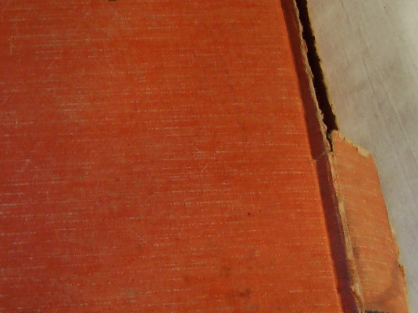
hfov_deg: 23.1
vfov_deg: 17.7
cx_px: 61
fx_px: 1002
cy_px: 115
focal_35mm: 83
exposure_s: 1/45
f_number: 2.8
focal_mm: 5.6
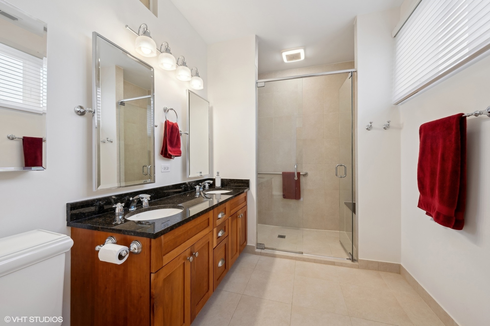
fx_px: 190
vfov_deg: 81.1
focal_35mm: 14
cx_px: 245
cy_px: 163
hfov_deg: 104.3
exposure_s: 1/8
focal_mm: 14
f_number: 9.5
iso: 200
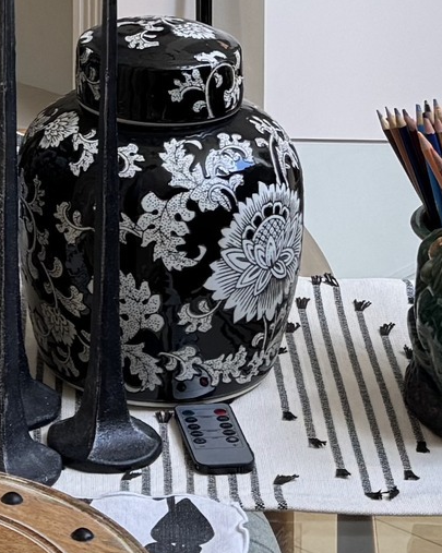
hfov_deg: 10.7
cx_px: -56
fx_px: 2324
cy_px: -465
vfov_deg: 12.3
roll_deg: -0.5
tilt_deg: -4.8
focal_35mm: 142
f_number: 1.78
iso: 64
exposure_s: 1/120
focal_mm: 6.76
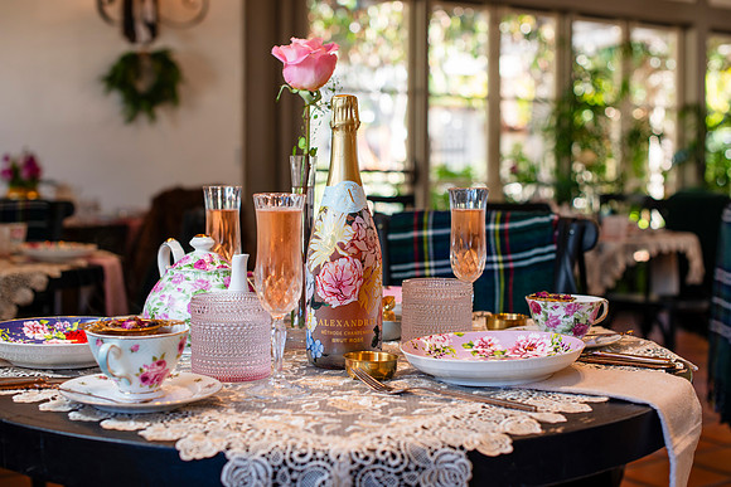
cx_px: 366
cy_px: 244
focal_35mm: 50
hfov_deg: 39.6
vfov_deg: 27.0
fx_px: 1015
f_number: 3.5
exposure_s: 1/60
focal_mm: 50
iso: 200
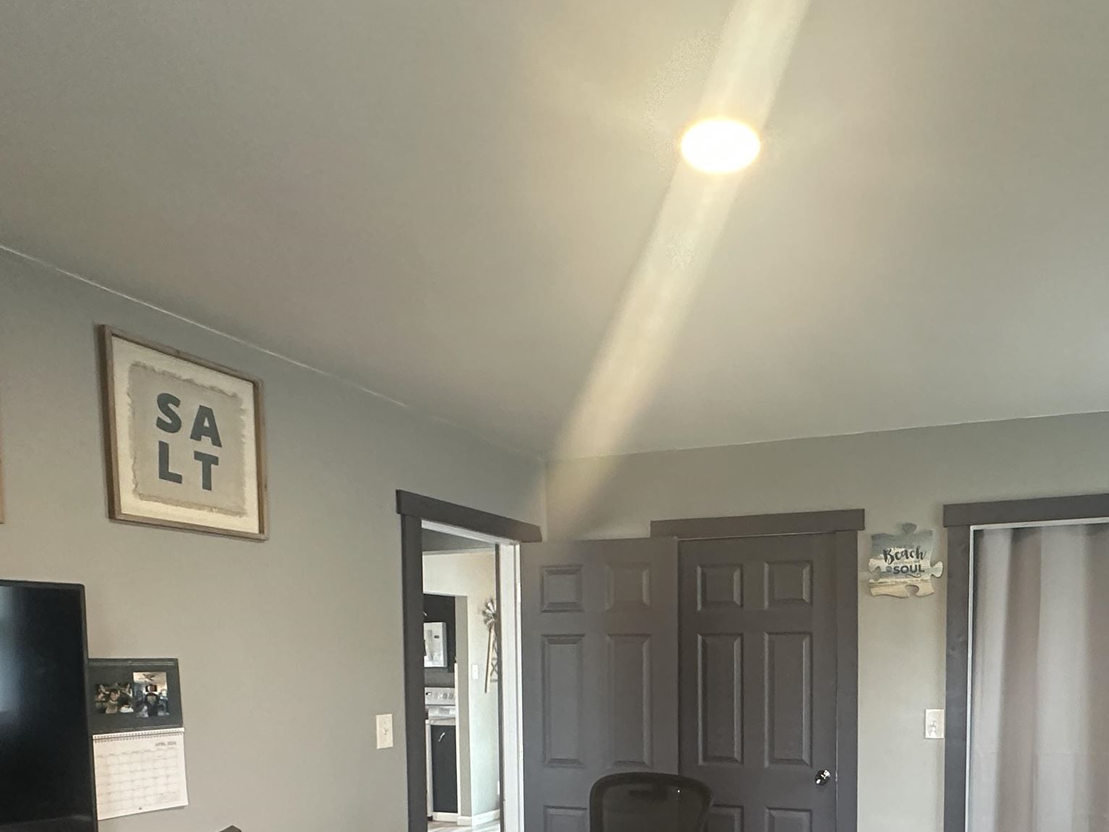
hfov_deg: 62.1
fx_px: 897
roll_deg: -0.7
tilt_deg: -4.3
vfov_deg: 45.6
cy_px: 729
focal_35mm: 28
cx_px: 729
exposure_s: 1/60
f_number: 2.2
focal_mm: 2.22
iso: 400
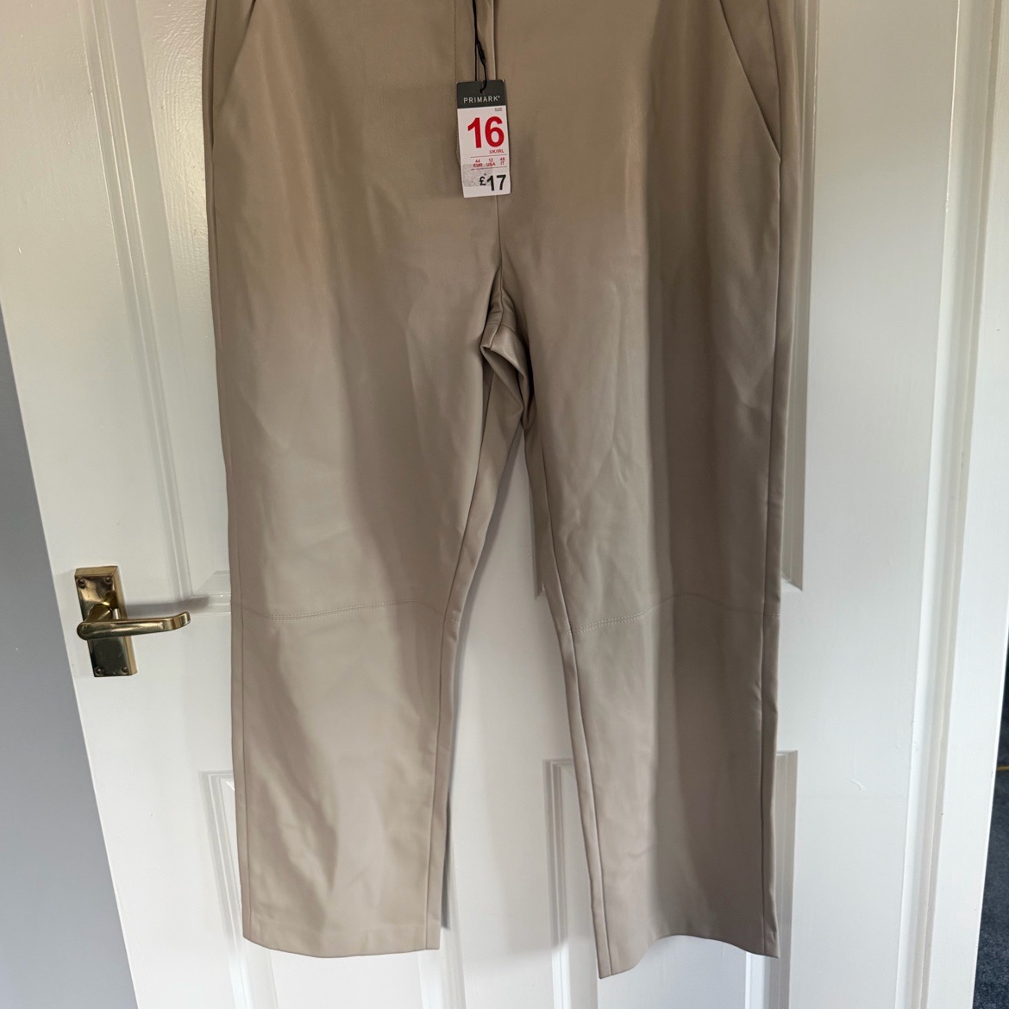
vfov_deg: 55.0
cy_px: 382
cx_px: 492
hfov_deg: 55.6
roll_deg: +3.5
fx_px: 956
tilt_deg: -16.3
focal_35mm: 29
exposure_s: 1/48
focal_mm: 6.76
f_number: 1.78
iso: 320
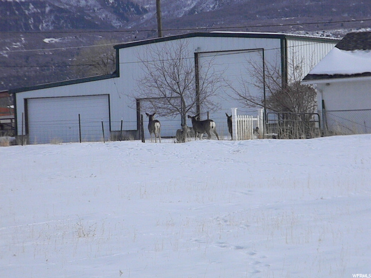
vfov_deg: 6.6
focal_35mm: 226
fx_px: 2422
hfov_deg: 8.8
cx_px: 186
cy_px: 139
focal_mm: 41
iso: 666
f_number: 10.8
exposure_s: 1/1418
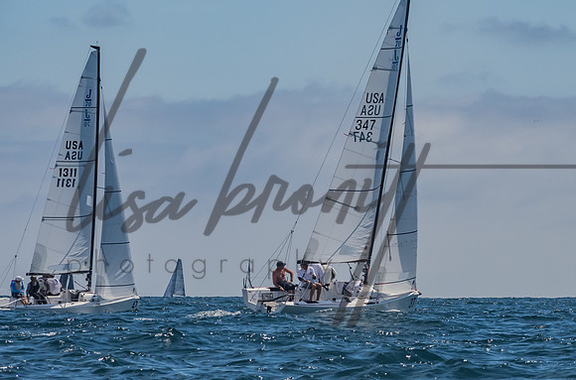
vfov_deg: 4.1
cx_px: 337
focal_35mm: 334
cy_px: 224
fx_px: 5333
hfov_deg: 6.2
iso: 640
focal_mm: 190
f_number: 14
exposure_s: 1/1600
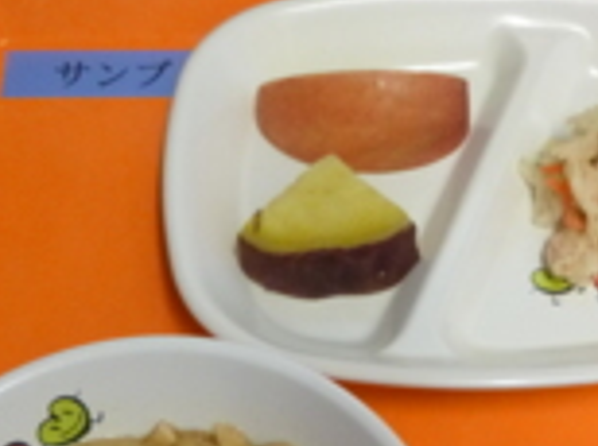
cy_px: 458
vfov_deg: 24.3
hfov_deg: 33.7
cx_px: 357
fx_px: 983
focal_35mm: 57
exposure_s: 1/20
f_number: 3.9
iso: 400
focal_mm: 4.5
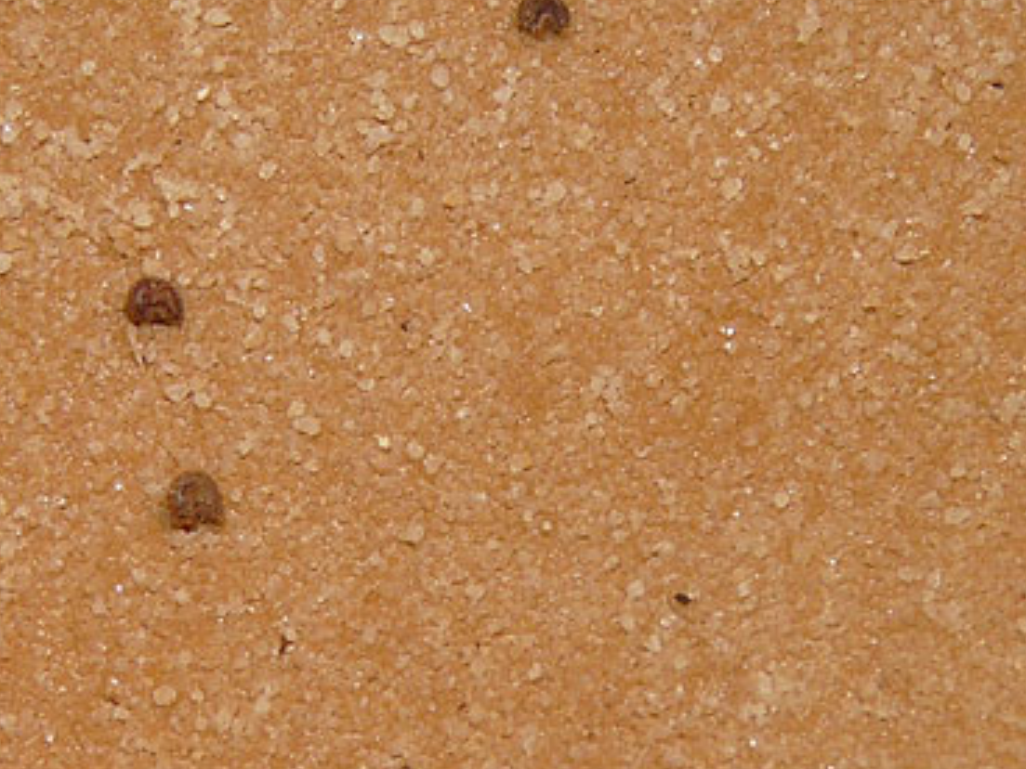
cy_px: 468
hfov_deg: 9.9
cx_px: 401
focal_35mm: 200
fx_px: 5928
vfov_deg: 7.4
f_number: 4
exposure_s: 1/60
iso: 100
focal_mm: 11.5
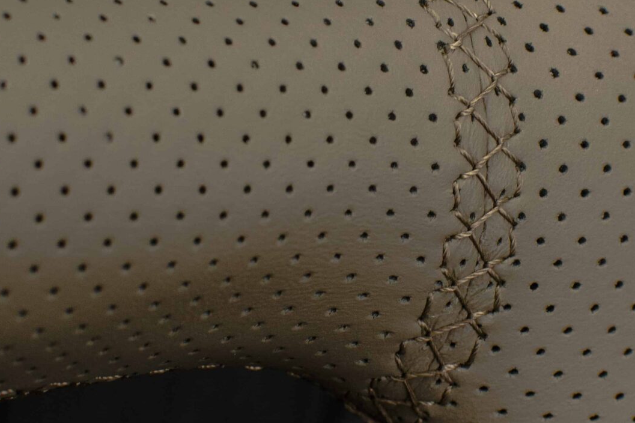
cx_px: 366
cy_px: 184
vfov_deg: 10.8
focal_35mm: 127
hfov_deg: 16.1
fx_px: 2243
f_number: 6.3
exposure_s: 1/125
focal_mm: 35
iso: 500
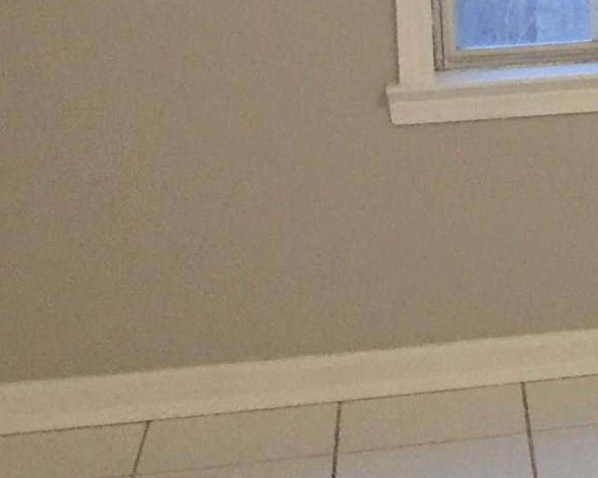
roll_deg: +0.2
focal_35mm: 148
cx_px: 1243
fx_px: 2619
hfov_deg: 11.6
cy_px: -141
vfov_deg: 10.2
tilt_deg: -6.6
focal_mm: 4.15
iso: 125
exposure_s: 1/30
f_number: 2.2
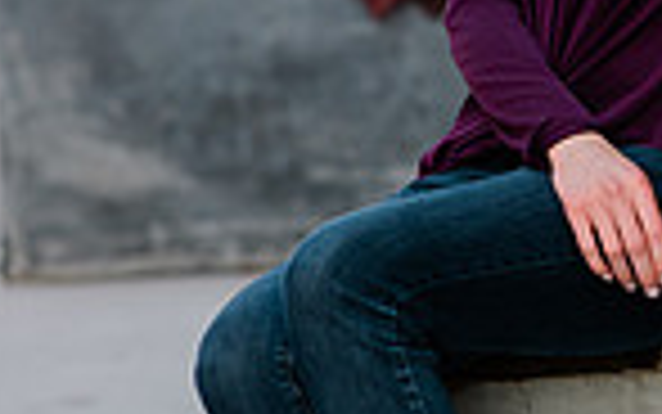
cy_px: 32
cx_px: 639
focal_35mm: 266
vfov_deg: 4.9
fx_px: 4801
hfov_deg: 7.9
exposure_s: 1/200
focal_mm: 85
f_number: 3.2
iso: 200
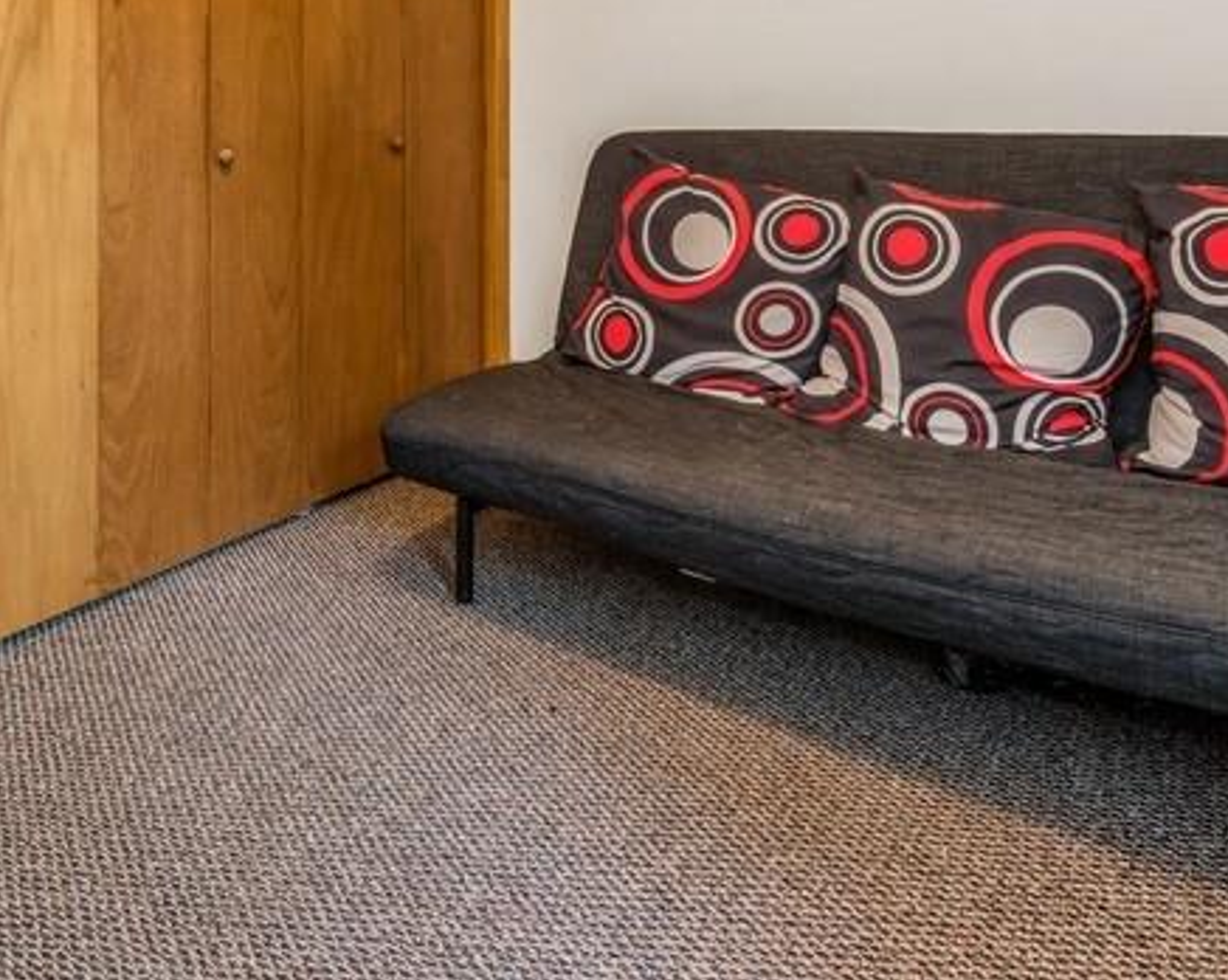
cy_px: 138
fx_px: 1126
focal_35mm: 31
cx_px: 449
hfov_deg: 56.4
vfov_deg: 43.8
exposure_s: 1/2
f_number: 11
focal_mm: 16
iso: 400
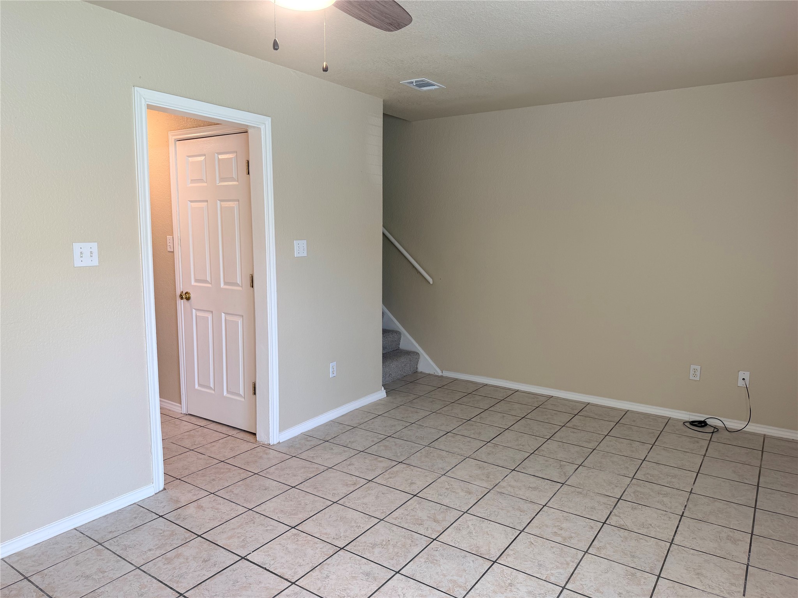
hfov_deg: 71.6
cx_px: 399
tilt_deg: -7.8
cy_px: 299
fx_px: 553
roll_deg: -0.3
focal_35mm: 24
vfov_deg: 56.8
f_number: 1.78
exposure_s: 1/120
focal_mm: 6.76
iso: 80
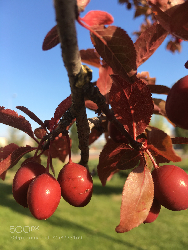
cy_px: 125
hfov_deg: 48.2
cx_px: 94
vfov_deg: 61.7
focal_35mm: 29
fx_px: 210
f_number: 2.2
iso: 25
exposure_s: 1/481
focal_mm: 4.15
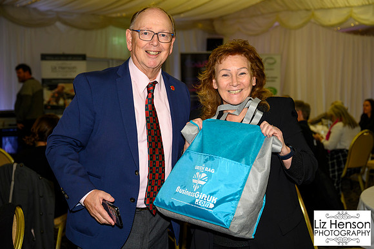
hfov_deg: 40.4
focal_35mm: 49
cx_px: 187
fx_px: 509
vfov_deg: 27.5
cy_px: 124
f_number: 4
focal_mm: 49
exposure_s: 1/100
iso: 1600
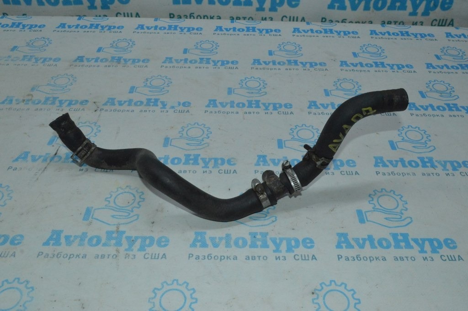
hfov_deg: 57.3
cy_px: 156
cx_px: 234
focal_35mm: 33
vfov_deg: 39.9
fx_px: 429
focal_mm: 22
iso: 3600
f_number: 16
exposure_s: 1/200
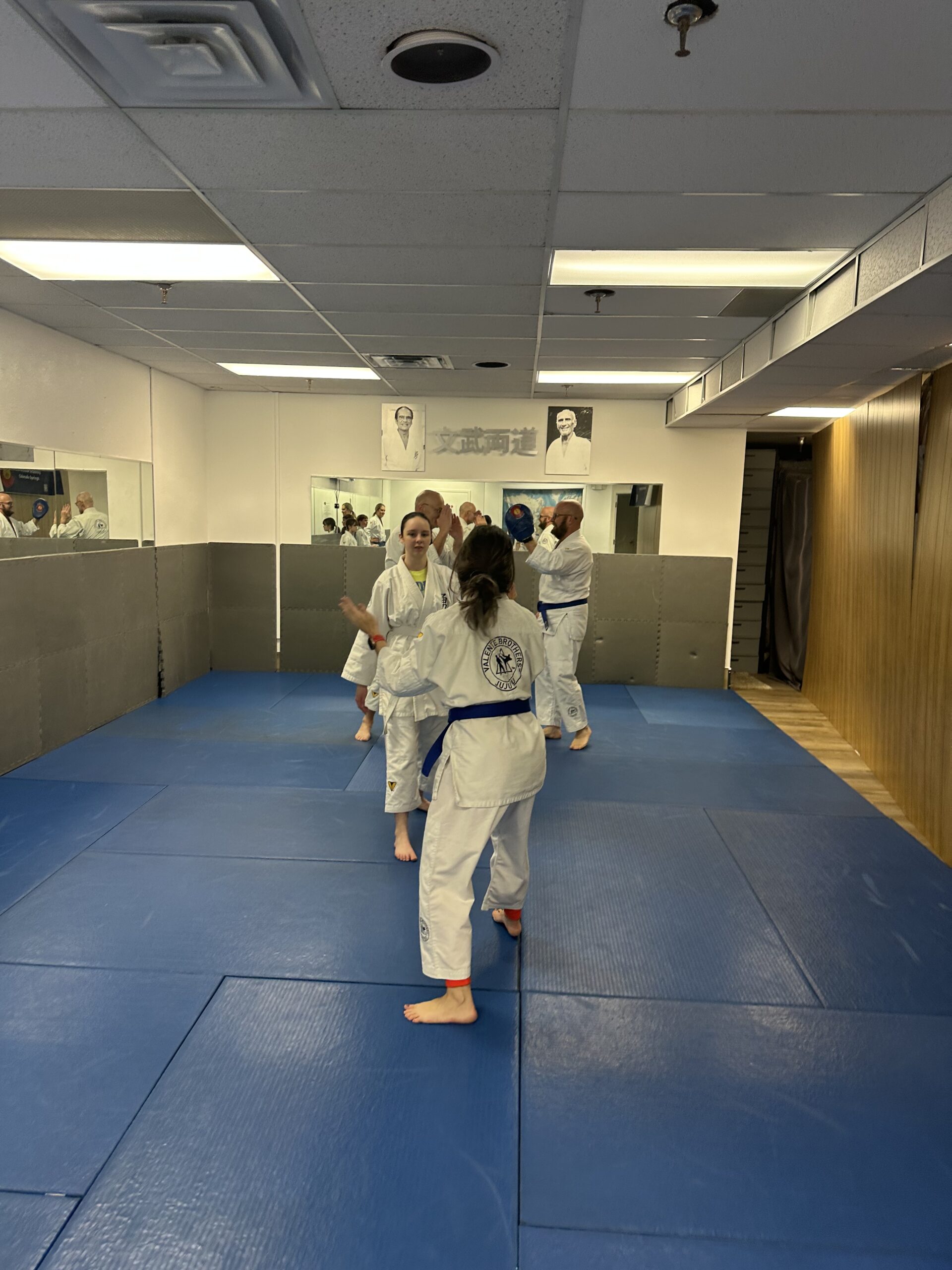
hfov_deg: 56.8
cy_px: 635
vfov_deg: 71.6
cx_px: 476
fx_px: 880
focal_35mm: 24
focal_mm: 6.86
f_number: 1.78
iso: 125
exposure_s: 1/60
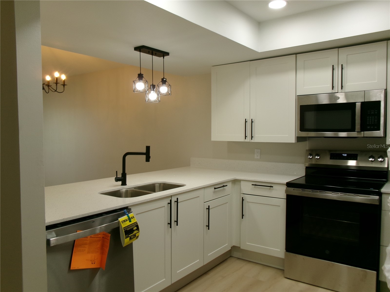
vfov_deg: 49.7
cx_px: 195
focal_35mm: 28
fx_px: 315
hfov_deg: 63.4
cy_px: 146
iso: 101
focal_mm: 5.1
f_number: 3.9
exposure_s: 1/34
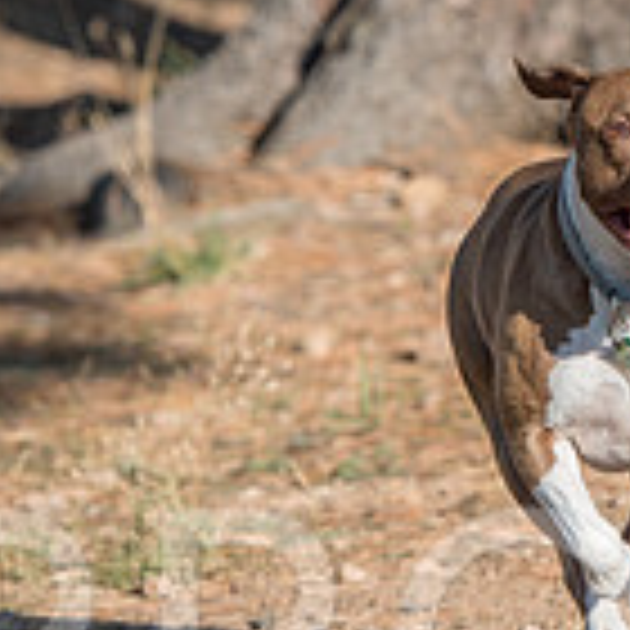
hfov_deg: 3.0
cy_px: 245
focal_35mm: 583
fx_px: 12004
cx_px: 562
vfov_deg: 3.0
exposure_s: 1/1250
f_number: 4
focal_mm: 165
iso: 200
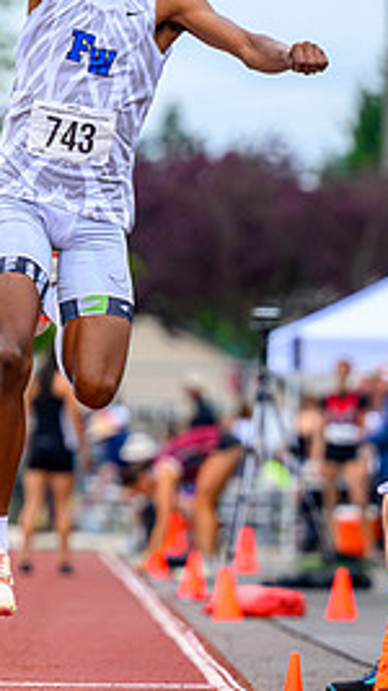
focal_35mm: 517
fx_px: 9465
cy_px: 349
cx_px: 37
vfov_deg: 4.2
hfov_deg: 2.3
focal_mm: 170
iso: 560
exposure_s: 1/2500
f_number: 3.2
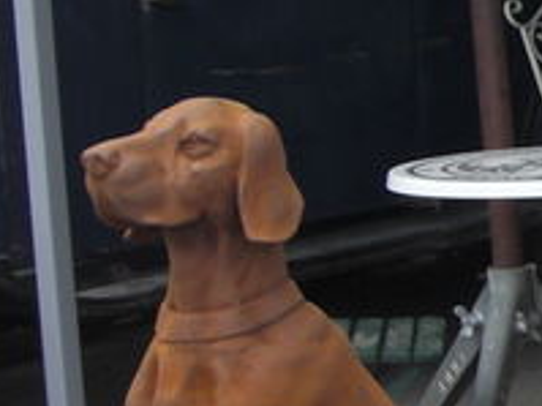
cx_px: 1231
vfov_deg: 6.4
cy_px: 213
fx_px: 3615
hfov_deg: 8.0
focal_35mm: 231
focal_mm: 8.2
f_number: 3.3
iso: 50
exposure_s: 1/160
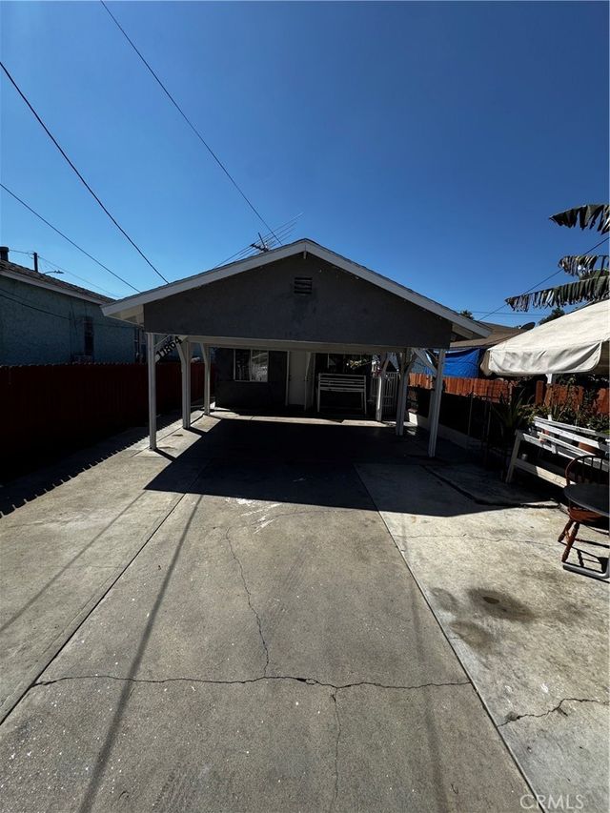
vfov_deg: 102.1
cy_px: 406
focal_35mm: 14
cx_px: 305
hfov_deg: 85.7
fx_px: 329
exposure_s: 1/1672
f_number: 2.2
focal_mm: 2.22
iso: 50
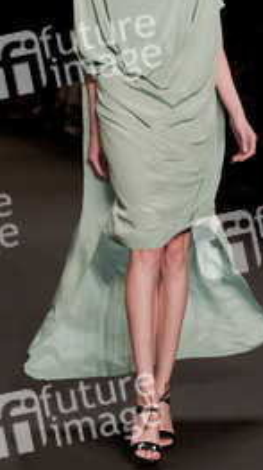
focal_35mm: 160
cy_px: 147
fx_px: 1987
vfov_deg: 13.4
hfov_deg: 7.6
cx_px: 122
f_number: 7.1
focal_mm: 100
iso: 1600
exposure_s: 1/250
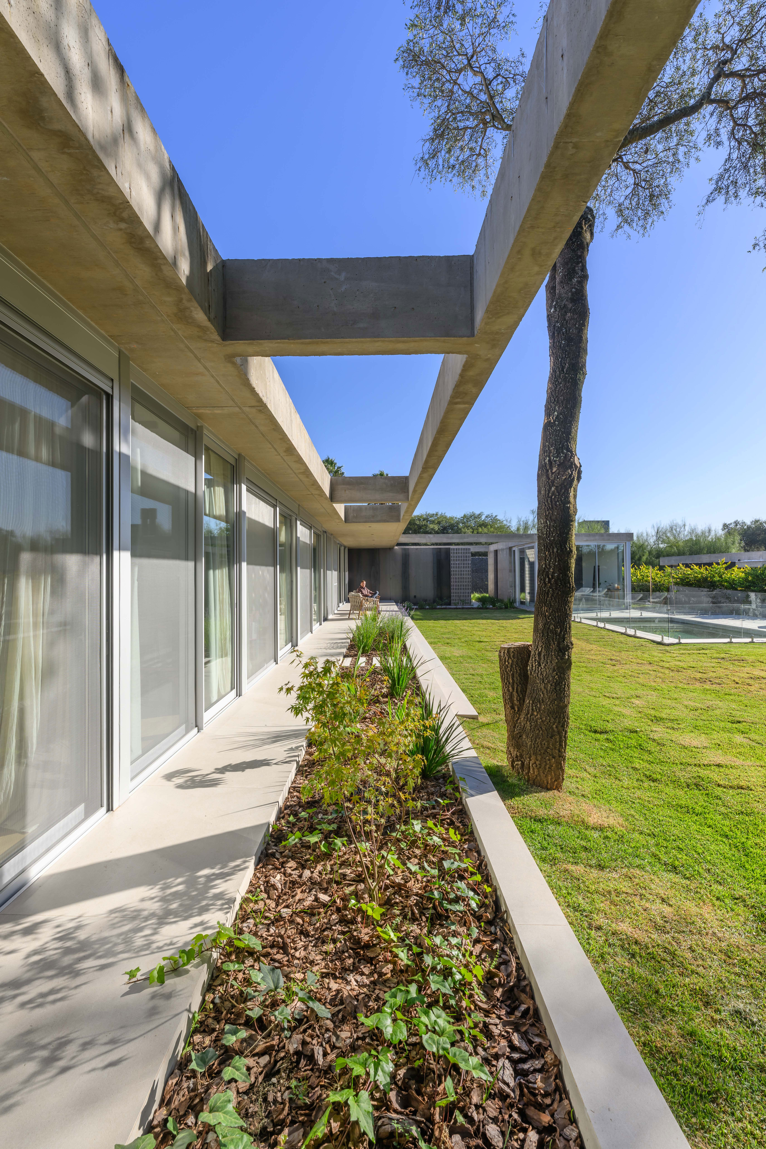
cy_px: 574
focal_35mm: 15
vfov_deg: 100.4
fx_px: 479
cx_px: 383
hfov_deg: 77.3
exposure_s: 1/400
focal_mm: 15
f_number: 11
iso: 80
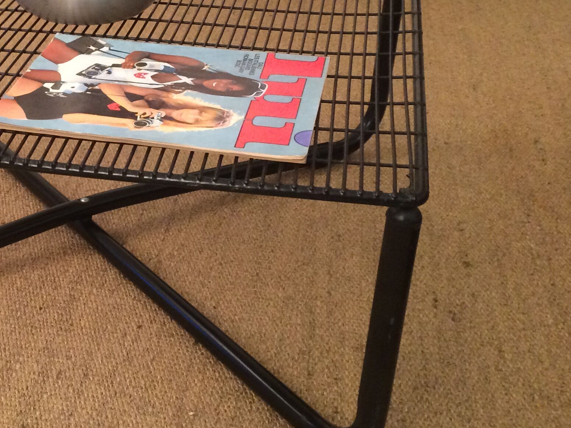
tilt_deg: -27.9
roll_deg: +1.0
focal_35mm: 61
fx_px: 1006
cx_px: 18
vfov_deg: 23.9
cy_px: 154
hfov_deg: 29.8
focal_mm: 4.15
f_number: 2.2
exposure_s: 1/33
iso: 250
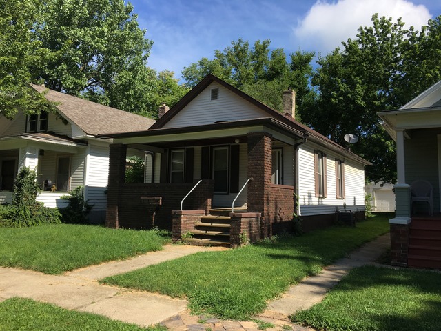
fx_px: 369
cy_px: 166
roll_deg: -2.5
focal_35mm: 29
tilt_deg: +6.7
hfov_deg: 61.7
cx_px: 220
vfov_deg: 48.2
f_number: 2.2
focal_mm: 4.15
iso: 25
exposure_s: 1/1221
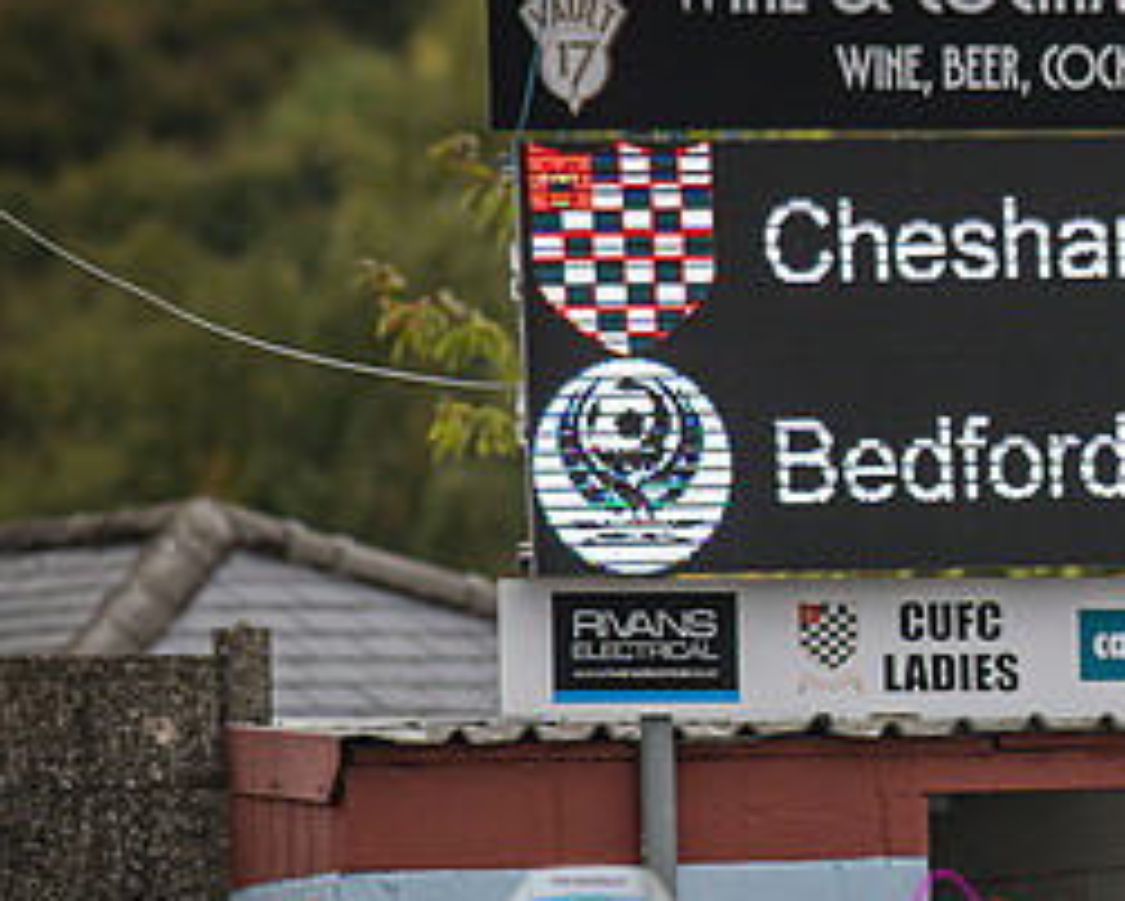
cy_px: 257
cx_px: 1359
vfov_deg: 2.0
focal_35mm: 794
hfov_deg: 2.4
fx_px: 26447
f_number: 1.8
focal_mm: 135
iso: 100
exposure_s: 1/2500
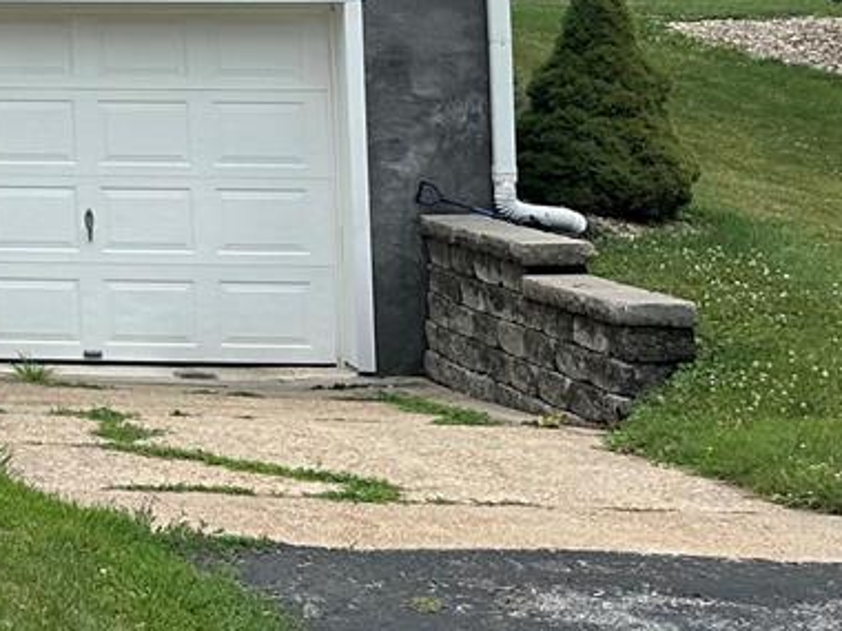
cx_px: -523
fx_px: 2457
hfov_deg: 17.0
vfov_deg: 13.9
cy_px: -270
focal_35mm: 101
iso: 80
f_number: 1.78
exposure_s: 1/7042
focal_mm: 6.86
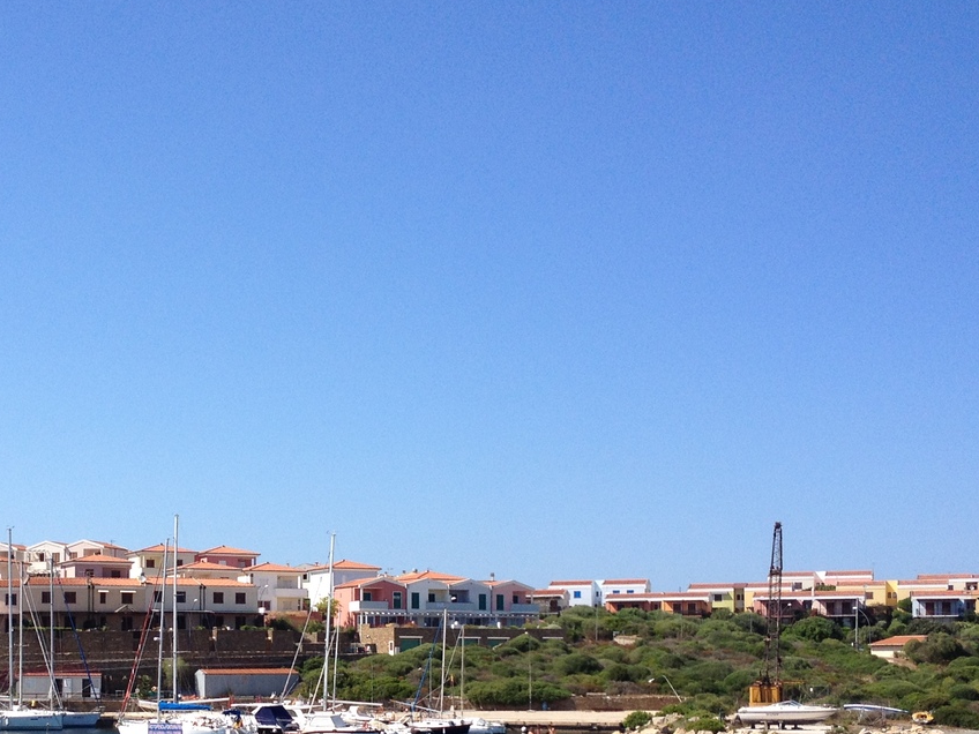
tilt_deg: -0.6
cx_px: 262
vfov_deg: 21.9
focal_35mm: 66
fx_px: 1867
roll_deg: -0.2
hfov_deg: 29.0
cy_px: 608
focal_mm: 4.28
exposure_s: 1/1842
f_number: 2.4
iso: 50
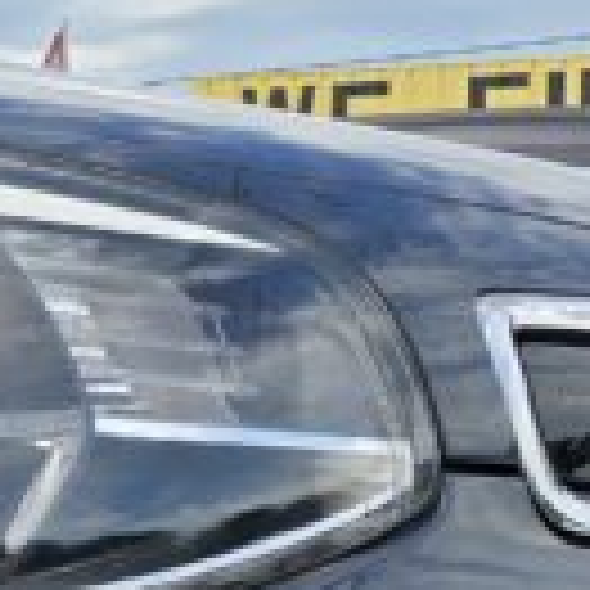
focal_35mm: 159
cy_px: 604
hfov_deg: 9.5
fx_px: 3066
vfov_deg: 10.9
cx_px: -910
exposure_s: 1/643
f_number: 1.7
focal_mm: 6.3
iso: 12
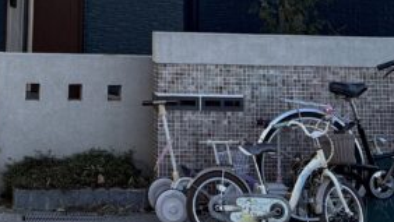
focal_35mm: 95
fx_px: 993
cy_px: -271
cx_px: 59
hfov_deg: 22.0
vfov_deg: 11.1
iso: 100
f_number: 1.78
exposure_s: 1/2053
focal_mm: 6.76
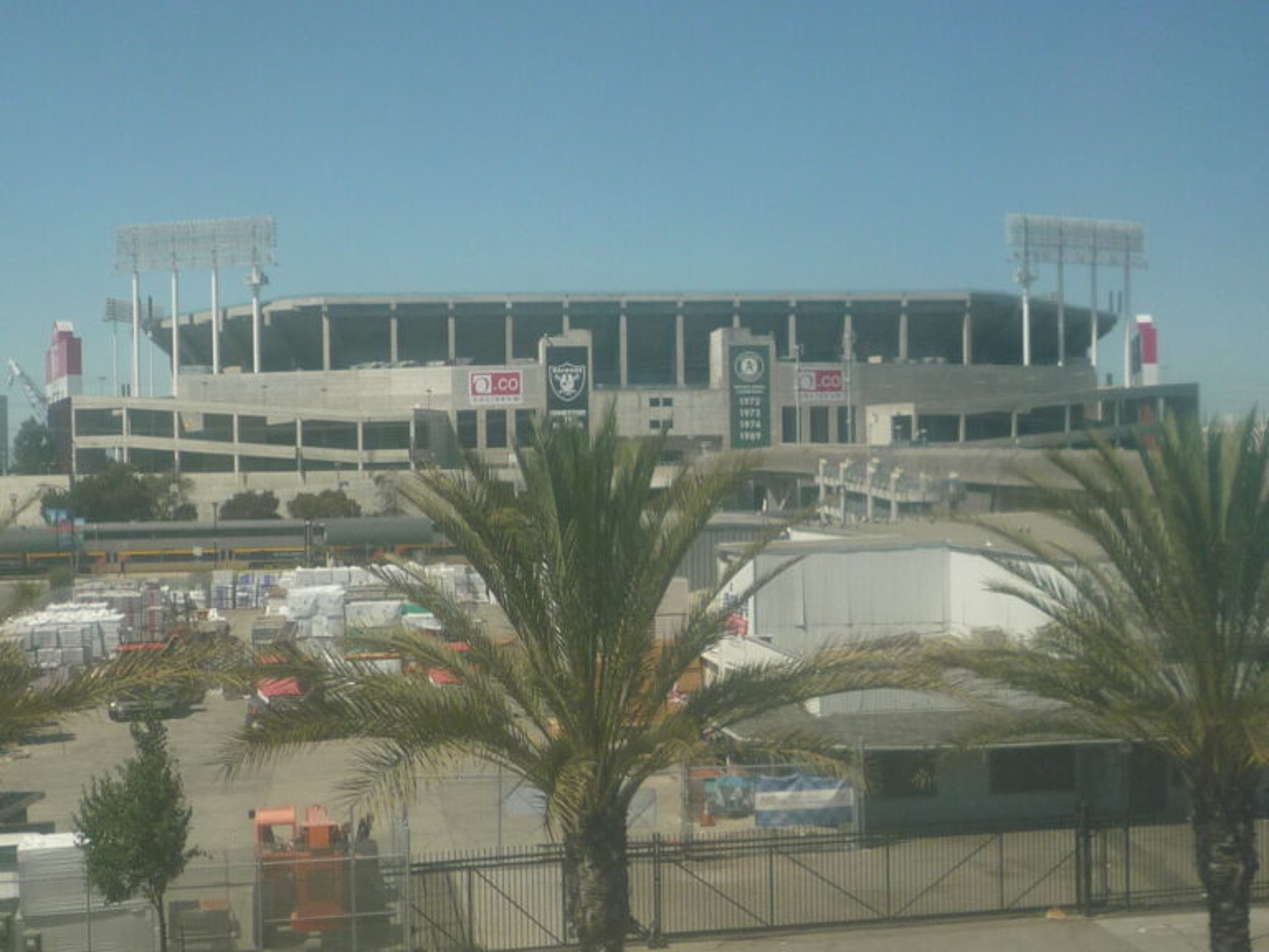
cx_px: 634
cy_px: 476
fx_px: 1723
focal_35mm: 47
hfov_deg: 40.4
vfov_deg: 30.9
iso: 100
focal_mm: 4.7
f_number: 2.9
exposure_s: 1/400
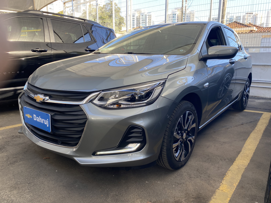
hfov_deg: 67.3
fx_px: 204
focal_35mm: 26
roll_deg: -0.8
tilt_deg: -11.5
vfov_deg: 53.1
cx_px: 136
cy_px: 102
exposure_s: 1/124
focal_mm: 4.25
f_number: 1.8
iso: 32
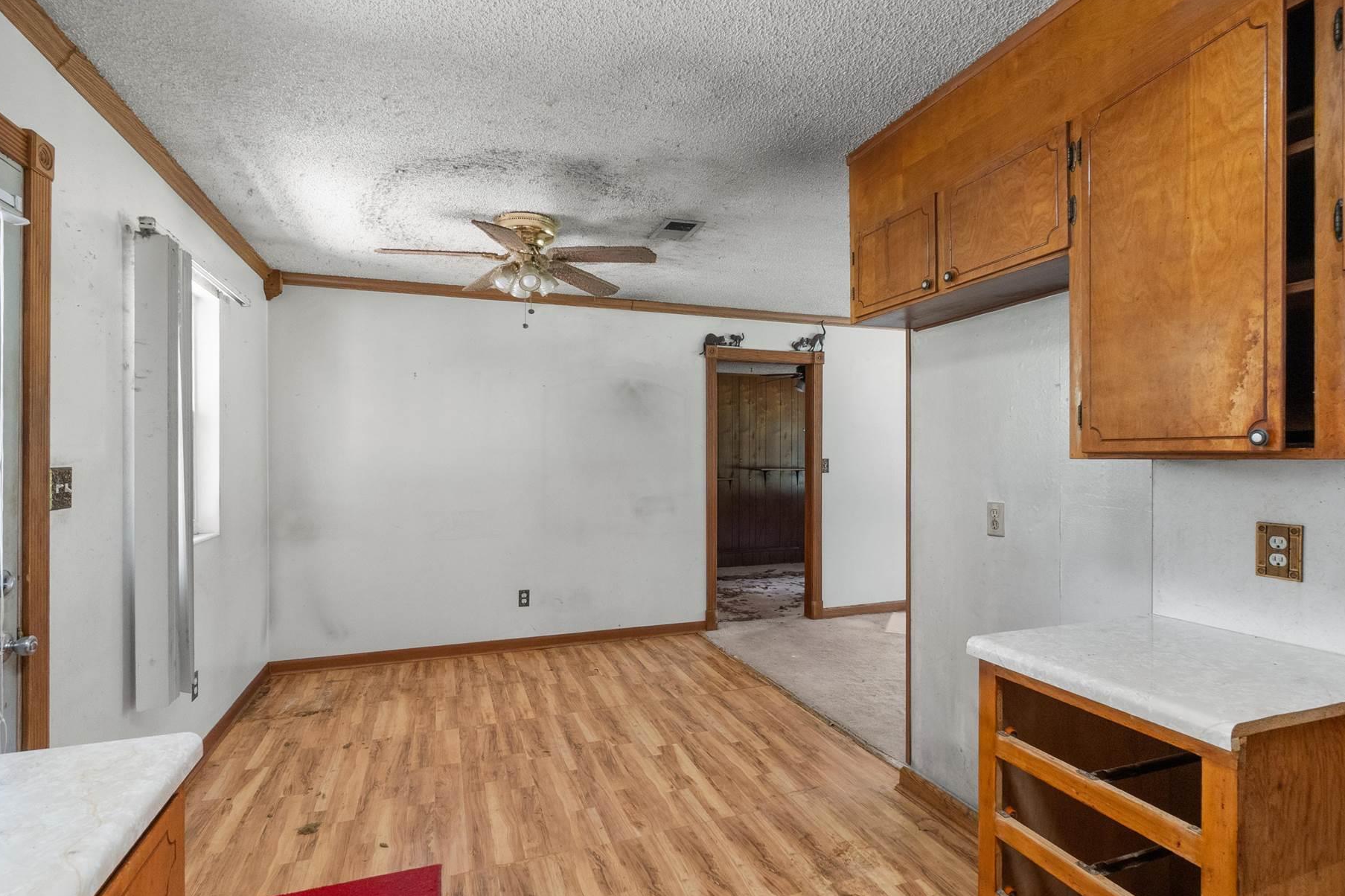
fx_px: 635
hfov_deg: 93.3
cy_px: 477
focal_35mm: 17
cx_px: 695
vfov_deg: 70.3
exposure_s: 1/6
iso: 800
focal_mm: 10
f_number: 9
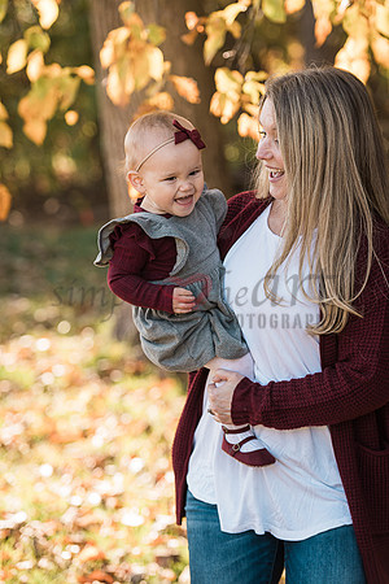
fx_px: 1783
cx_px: 194
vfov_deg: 18.6
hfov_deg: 12.5
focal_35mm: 110
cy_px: 292
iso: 500
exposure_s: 1/800
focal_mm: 110
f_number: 3.5
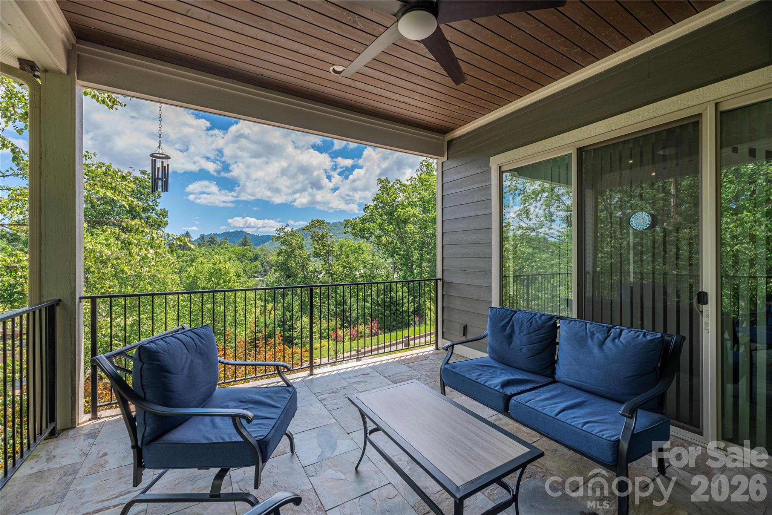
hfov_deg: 104.2
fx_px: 300
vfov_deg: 81.2
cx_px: 386
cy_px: 258
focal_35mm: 14
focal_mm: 14
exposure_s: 1/400
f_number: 8
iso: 320
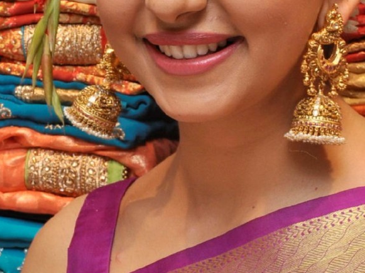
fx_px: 1654
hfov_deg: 12.6
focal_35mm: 157
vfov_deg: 9.4
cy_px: 141
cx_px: 247
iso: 800
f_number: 13
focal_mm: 42
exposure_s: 1/125
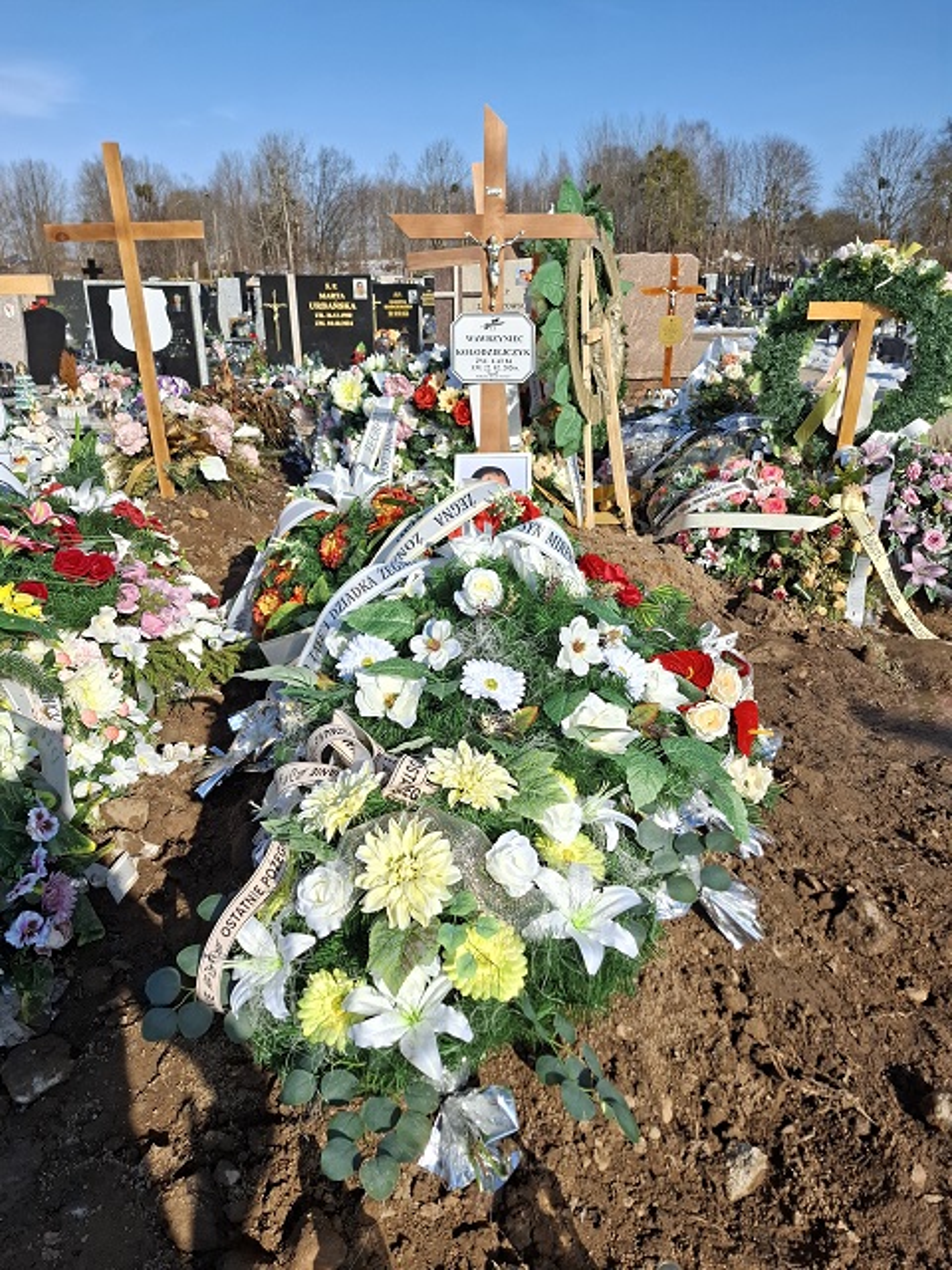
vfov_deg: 73.9
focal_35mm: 23
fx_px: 843
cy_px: 635
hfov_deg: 58.9
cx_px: 476
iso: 50
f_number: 1.8
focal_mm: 5.54
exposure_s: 1/1901
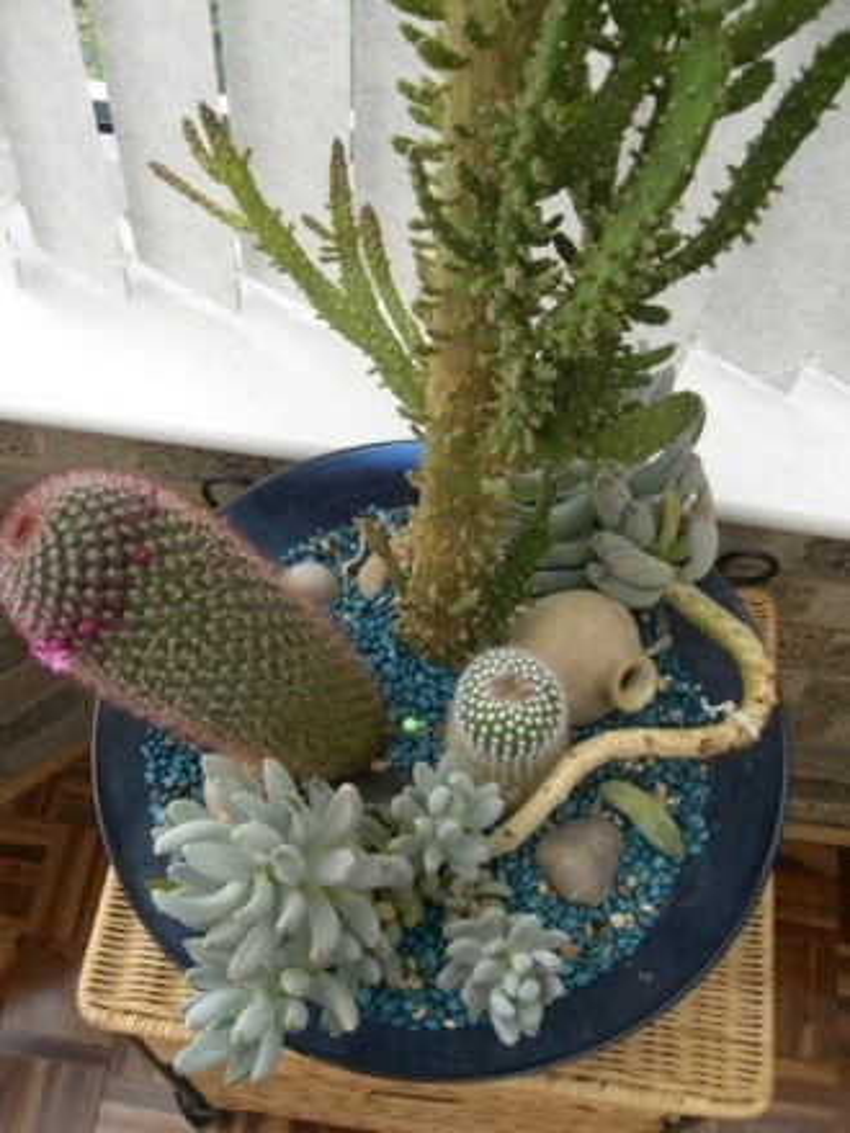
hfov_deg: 37.7
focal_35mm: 38
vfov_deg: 49.0
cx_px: 425
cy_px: 566
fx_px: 1244
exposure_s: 1/125
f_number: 3.1
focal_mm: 6.3
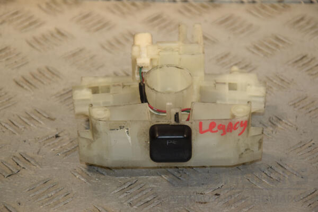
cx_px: 159
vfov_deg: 9.9
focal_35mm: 138
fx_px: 1219
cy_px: 106
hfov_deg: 14.9
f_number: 7.1
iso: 800
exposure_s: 1/200
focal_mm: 92
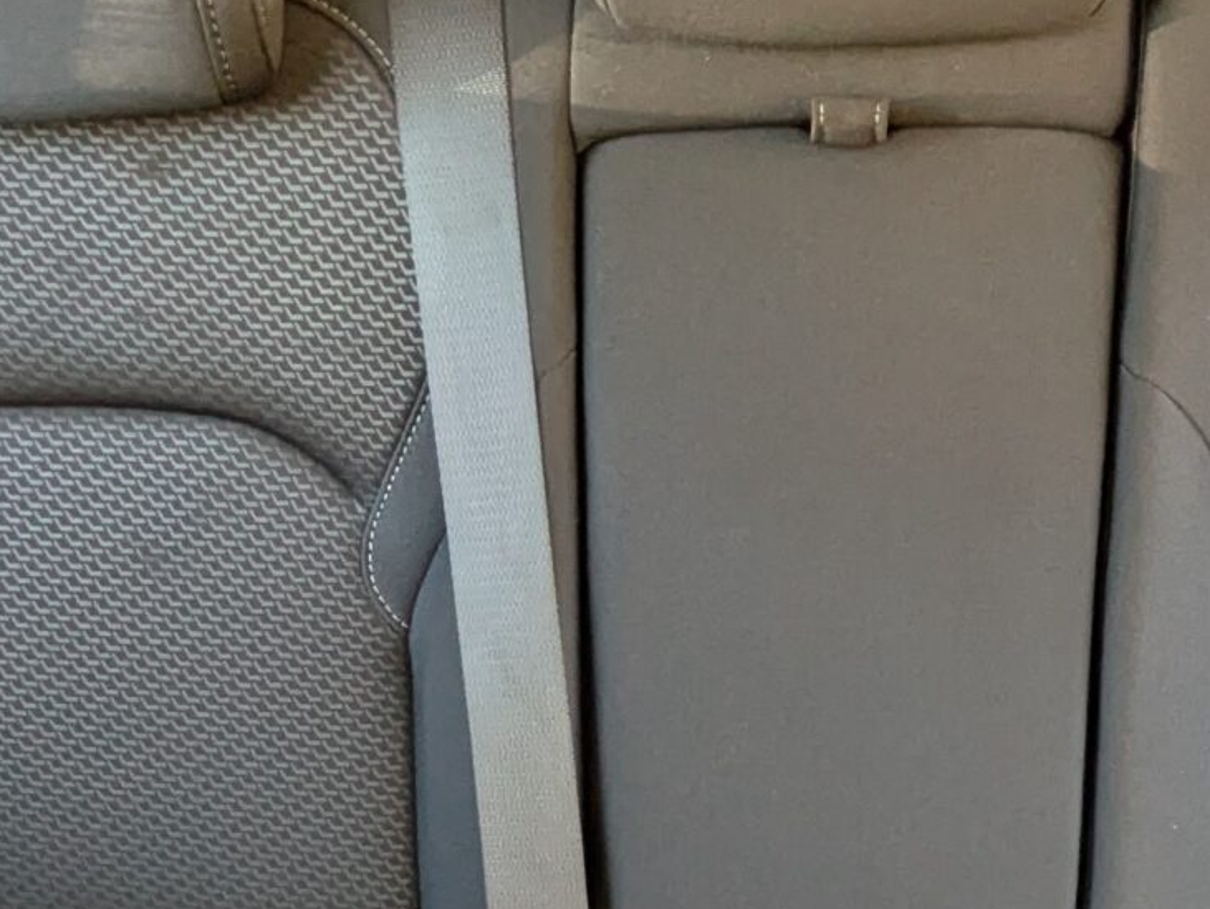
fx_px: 1714
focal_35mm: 49
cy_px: 972
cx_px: 737
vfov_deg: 27.5
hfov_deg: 38.7
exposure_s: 1/50
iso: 84
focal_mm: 1.83
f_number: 2.2
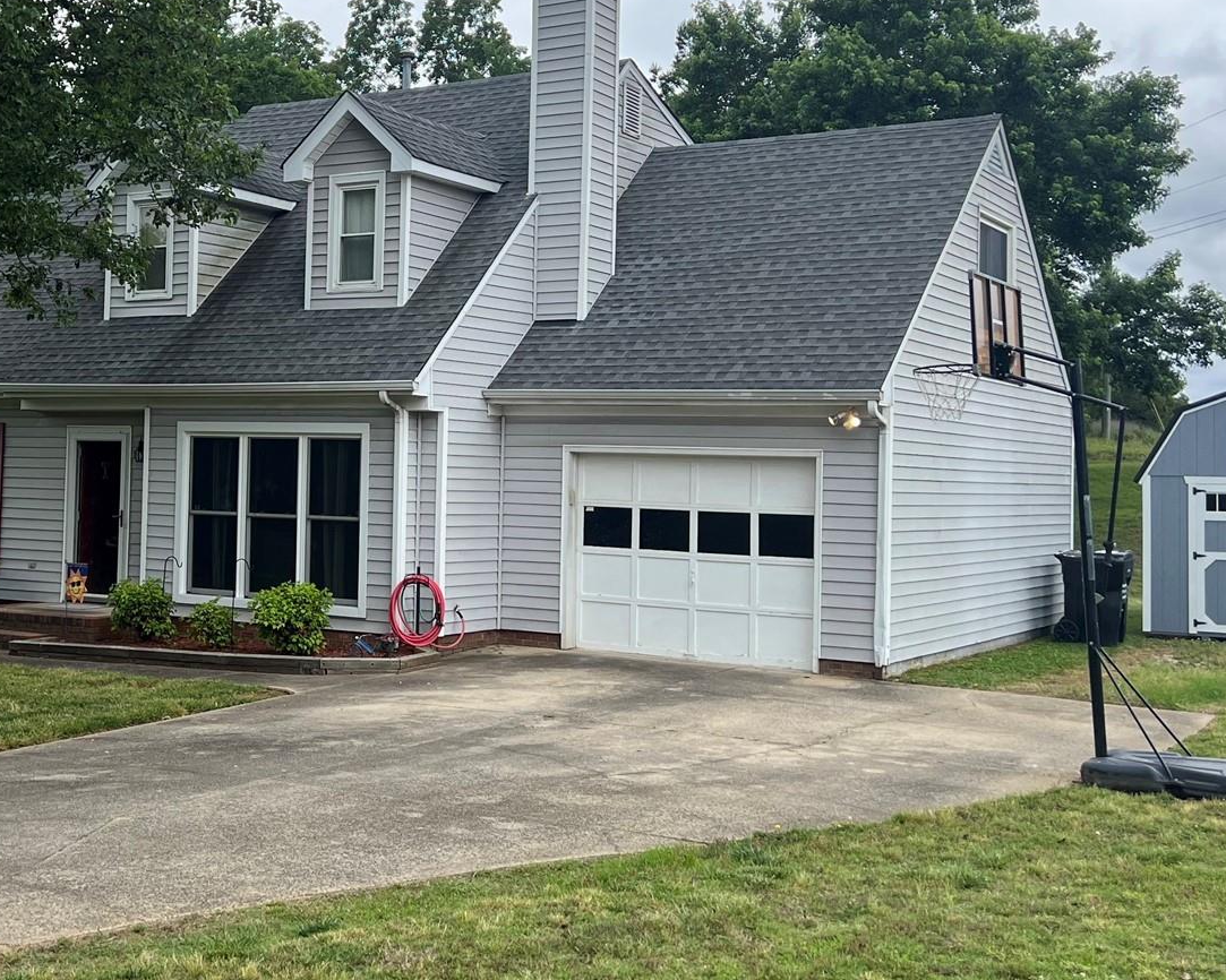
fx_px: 1741
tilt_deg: +2.0
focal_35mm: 48
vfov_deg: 31.4
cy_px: 401
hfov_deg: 38.3
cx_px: 402
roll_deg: -1.3
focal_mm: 5.7
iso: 50
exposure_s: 1/1972
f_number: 1.5
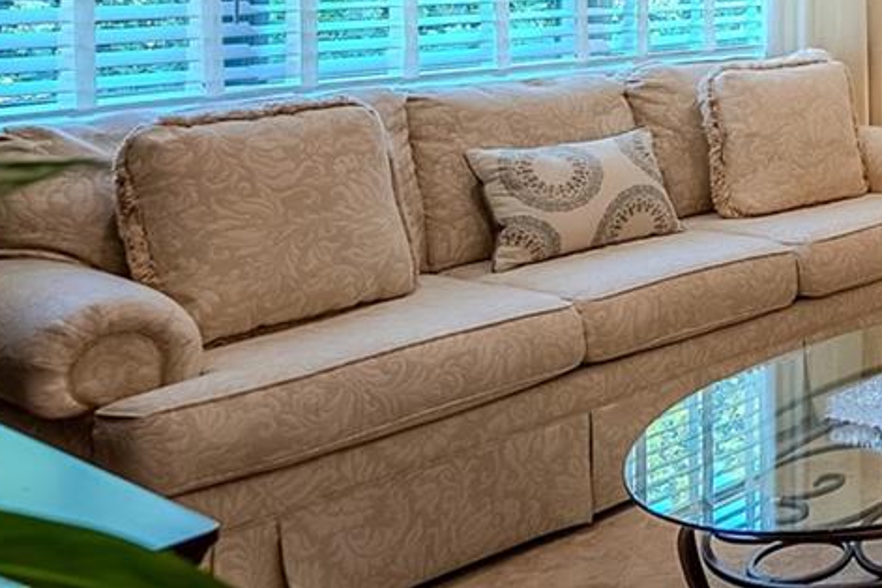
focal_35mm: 52
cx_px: 1382
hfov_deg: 25.9
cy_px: -88
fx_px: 1274
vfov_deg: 24.0
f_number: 4
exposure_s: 1/1250
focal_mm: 15.3
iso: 1000
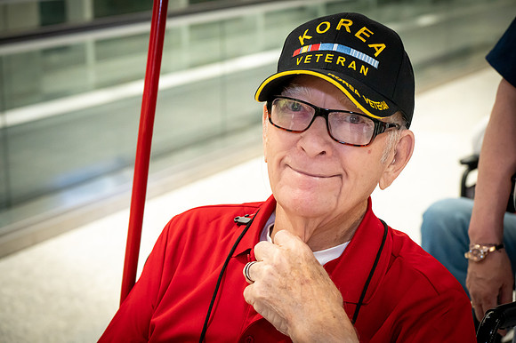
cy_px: 172
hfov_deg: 28.1
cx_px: 258
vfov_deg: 18.9
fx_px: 1031
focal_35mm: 72
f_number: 6
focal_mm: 72
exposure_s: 1/100
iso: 5600
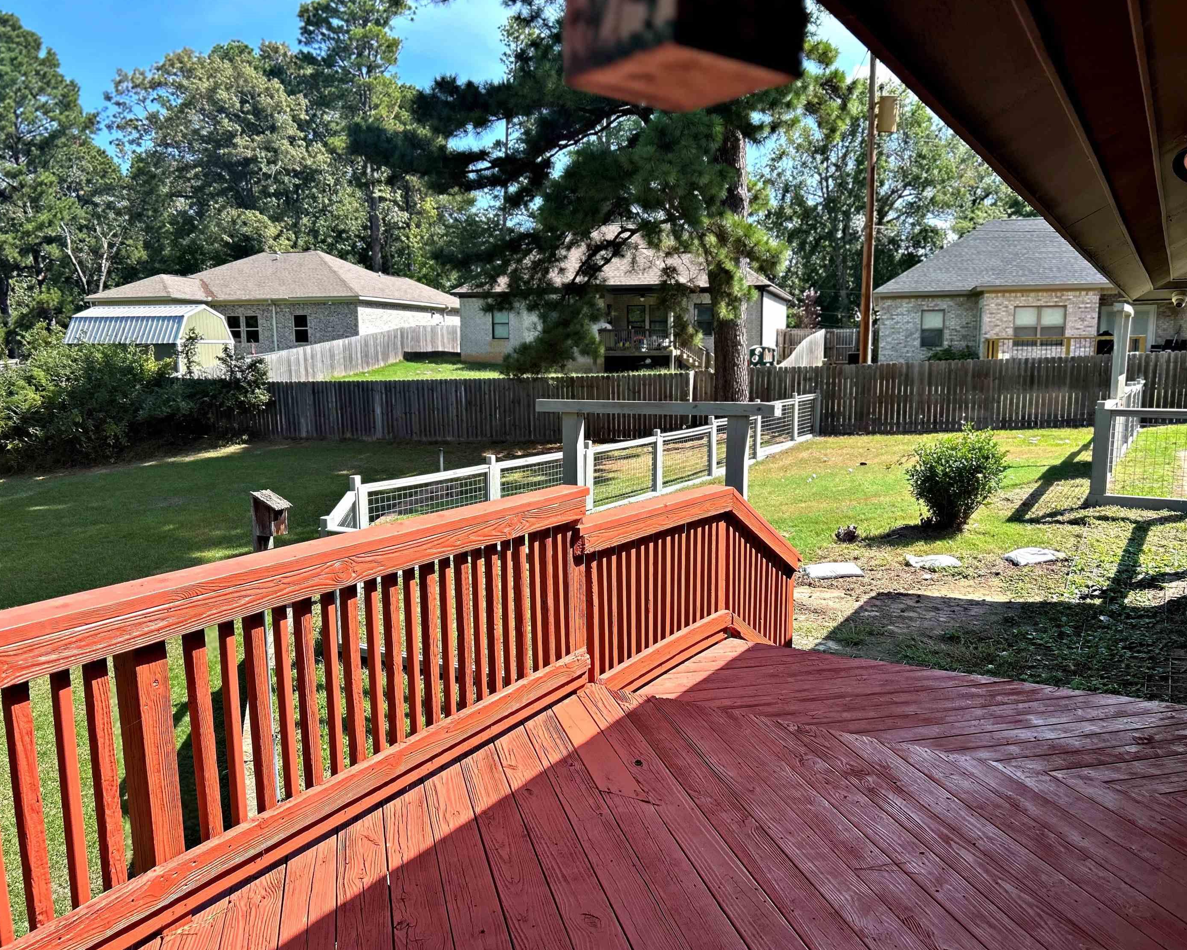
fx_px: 984
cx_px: 611
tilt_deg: -8.5
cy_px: 489
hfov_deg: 62.2
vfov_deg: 51.5
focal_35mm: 28
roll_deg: +0.6
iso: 50
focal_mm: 5.7
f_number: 1.5
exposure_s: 1/1344
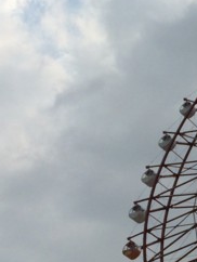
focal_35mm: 115
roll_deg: -0.9
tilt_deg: +31.6
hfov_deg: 11.8
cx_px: 372
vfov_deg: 17.0
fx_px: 871
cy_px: 212
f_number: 2.2
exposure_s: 1/6849
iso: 40
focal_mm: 4.15
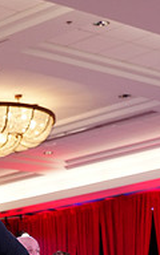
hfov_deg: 9.1
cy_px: 343
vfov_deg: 14.1
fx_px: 991
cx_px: -58
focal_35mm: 142
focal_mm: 46
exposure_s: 1/250
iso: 2500
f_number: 4.5
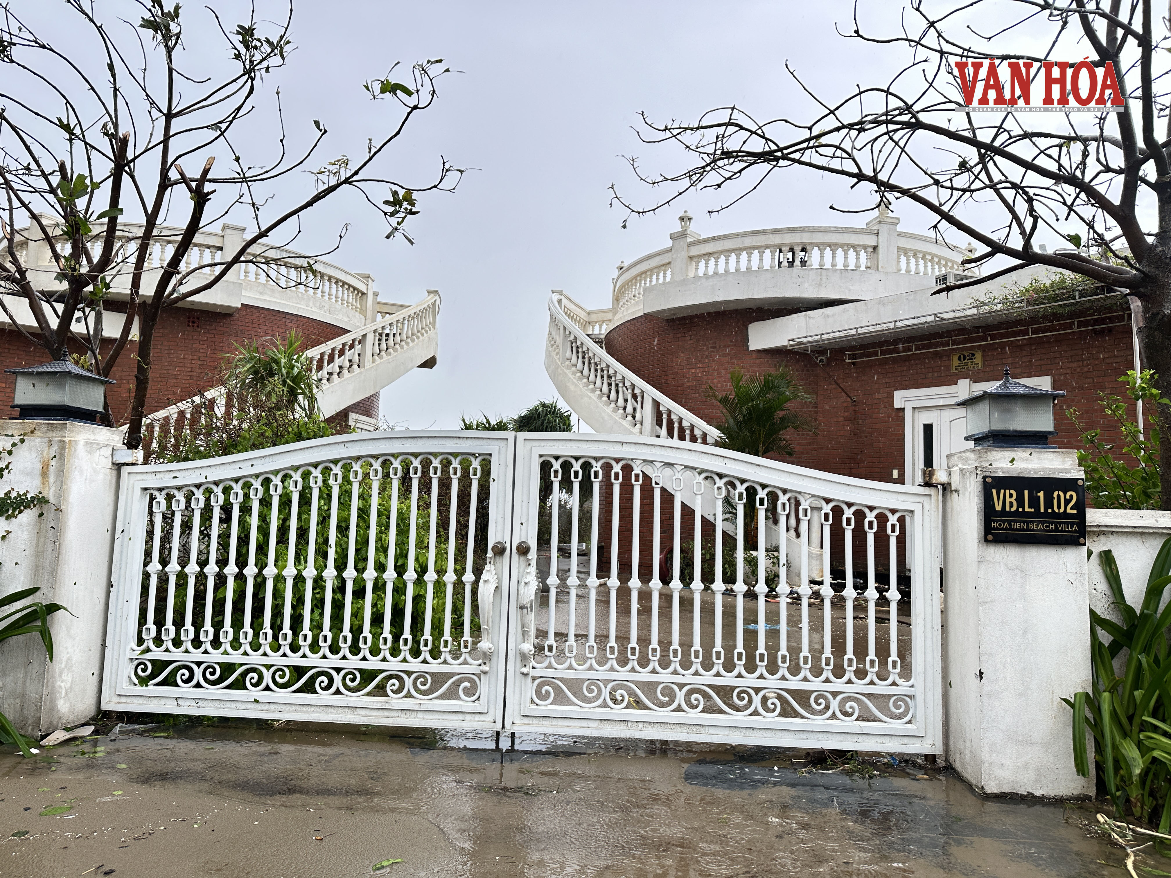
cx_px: 586
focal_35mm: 24
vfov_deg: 56.8
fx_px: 812
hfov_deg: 71.6
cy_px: 439
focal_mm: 6.86
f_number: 1.78
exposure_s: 1/161
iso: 80
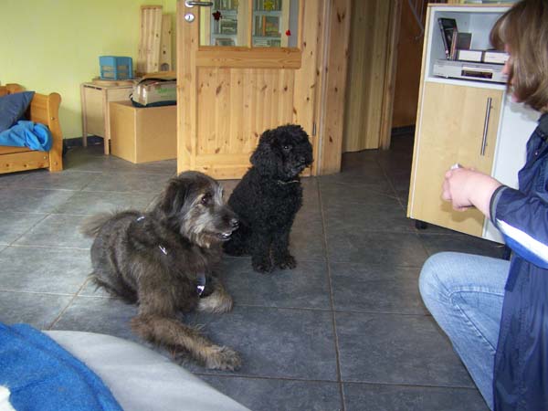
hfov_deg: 49.0
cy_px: 206
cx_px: 274
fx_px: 602
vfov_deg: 37.7
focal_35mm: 38
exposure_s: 1/60
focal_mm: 6.3
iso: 160
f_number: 2.8
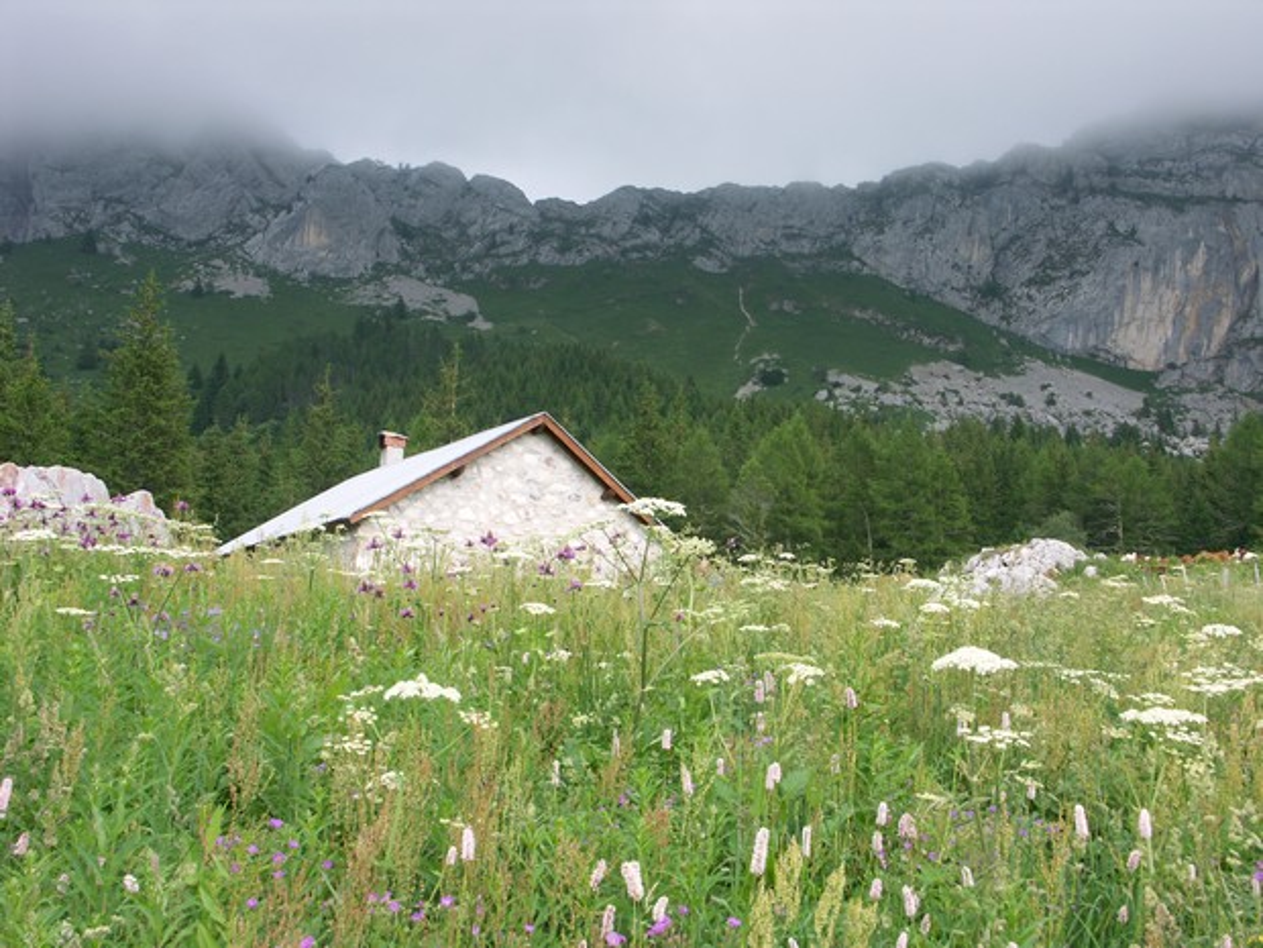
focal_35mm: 42
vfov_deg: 34.3
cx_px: 632
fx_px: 1532
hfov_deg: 44.8
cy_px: 474
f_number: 5.6
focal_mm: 10.77
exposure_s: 1/60
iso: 64
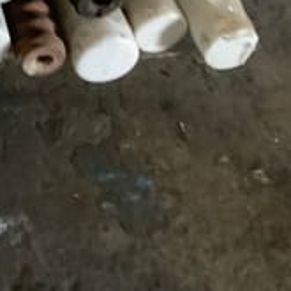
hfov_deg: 19.5
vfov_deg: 20.2
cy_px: 1
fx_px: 789
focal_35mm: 83
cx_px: -74
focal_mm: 3.3
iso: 320
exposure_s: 1/25
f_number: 2.4
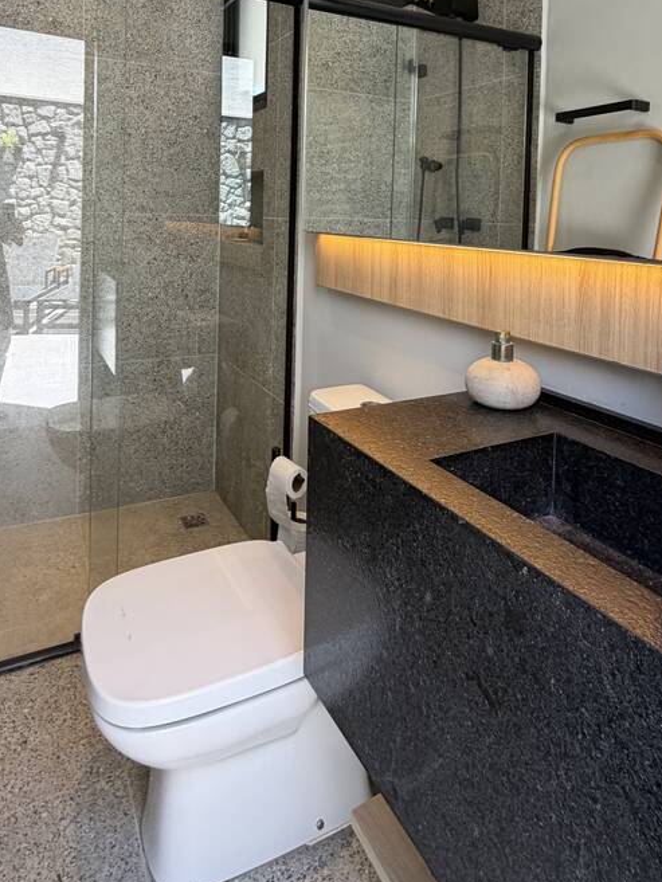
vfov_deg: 69.8
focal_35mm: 23
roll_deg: -1.1
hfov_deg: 58.8
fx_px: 586
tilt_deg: -1.9
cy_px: 239
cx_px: 302
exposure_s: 1/120
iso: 160
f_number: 2.2
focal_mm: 2.22
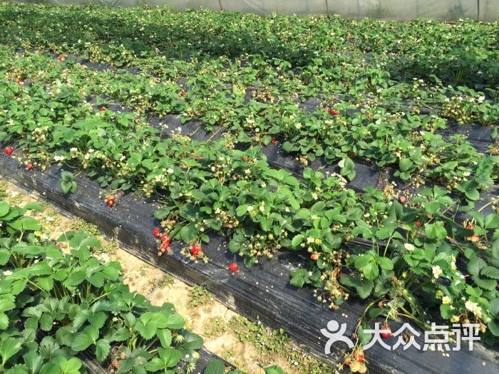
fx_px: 418
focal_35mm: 29
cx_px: 250
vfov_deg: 48.2
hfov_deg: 61.7
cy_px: 187
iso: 32
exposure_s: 1/807
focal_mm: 4.15
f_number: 2.2
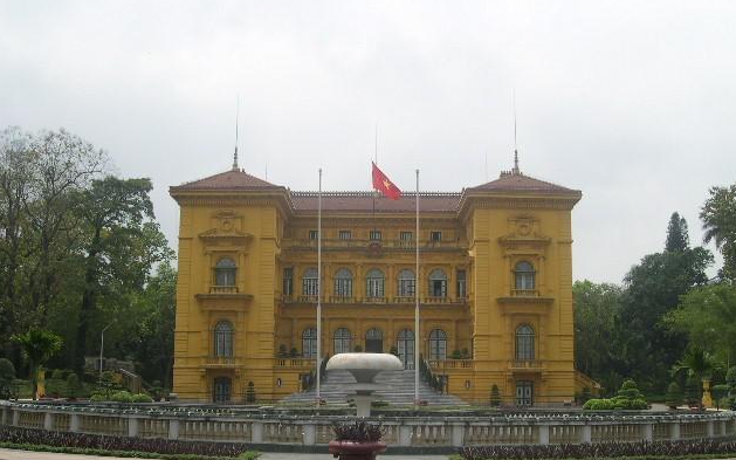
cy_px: 275
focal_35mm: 41
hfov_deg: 48.2
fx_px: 822
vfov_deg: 31.2
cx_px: 366
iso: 100
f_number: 7.6
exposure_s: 1/252
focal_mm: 8
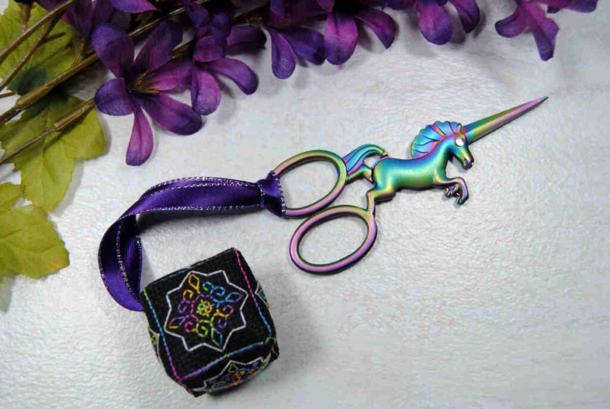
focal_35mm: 39
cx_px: 305
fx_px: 662
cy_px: 204
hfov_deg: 49.5
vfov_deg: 34.3
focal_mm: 26
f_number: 6.3
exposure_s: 1/40
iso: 200
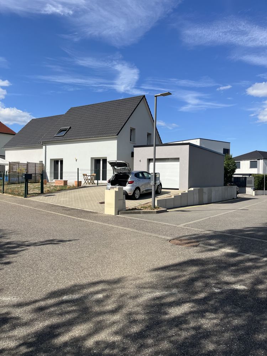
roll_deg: +0.8
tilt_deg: +0.3
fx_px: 267
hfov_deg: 53.1
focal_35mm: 26
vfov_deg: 67.3
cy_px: 178
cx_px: 134
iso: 50
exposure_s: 1/4149
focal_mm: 5.1
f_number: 1.6
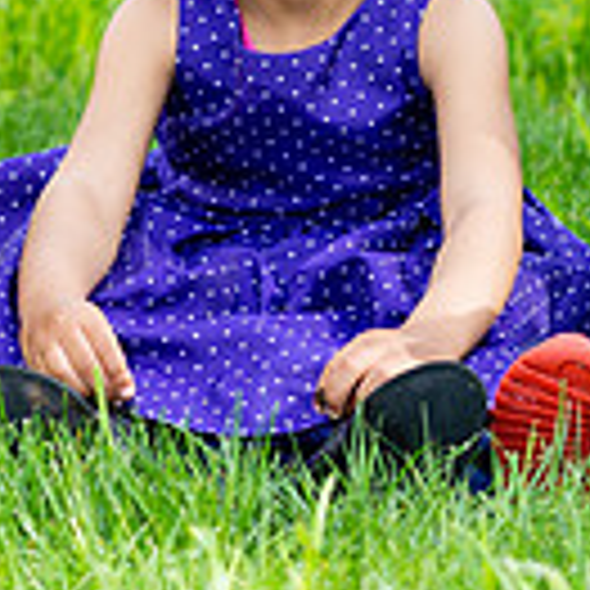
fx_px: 6306
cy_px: -155
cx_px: 312
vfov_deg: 5.3
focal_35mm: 327
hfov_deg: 5.4
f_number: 5
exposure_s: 1/200
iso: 100
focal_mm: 85
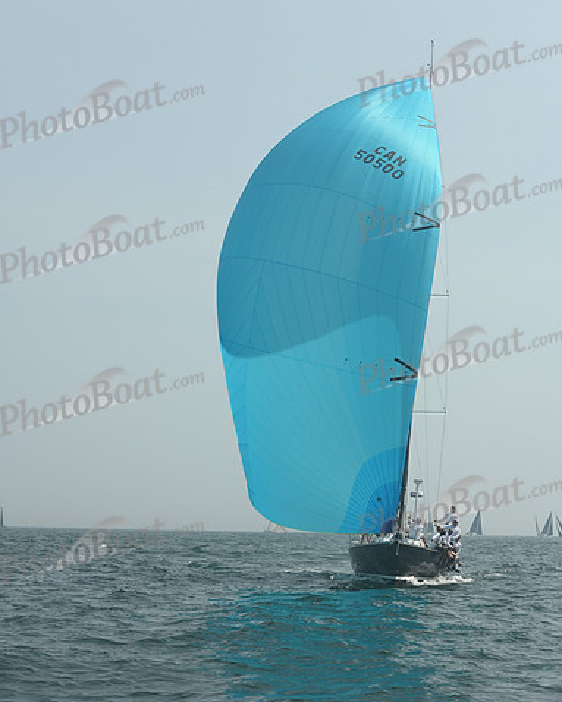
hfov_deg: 16.9
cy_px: 302
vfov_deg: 21.0
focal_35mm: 91
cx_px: 281
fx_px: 1893
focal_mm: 80
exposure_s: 1/1250
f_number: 9
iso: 320
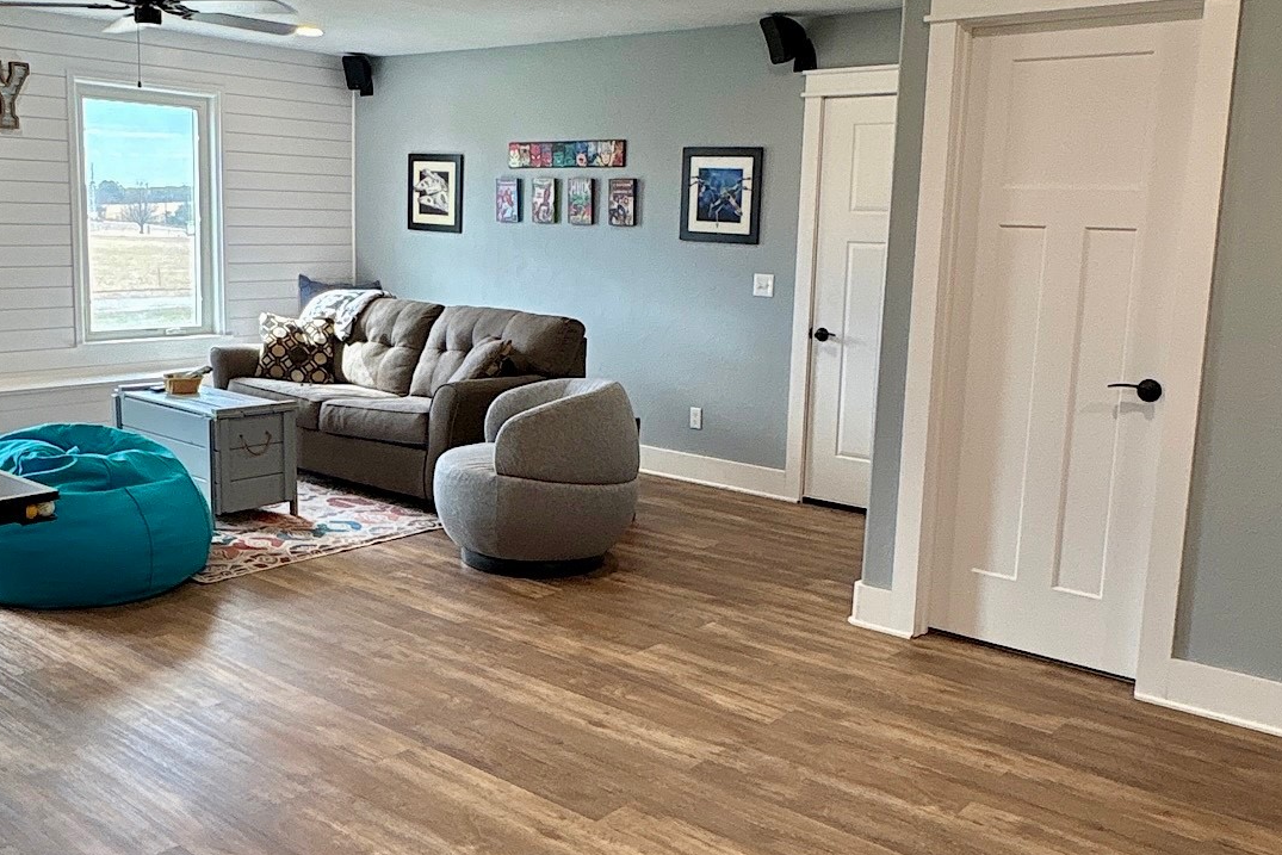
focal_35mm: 26
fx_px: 926
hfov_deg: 69.1
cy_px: 401
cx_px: 564
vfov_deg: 49.5
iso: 160
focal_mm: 2.22
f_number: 2.2
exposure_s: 1/120
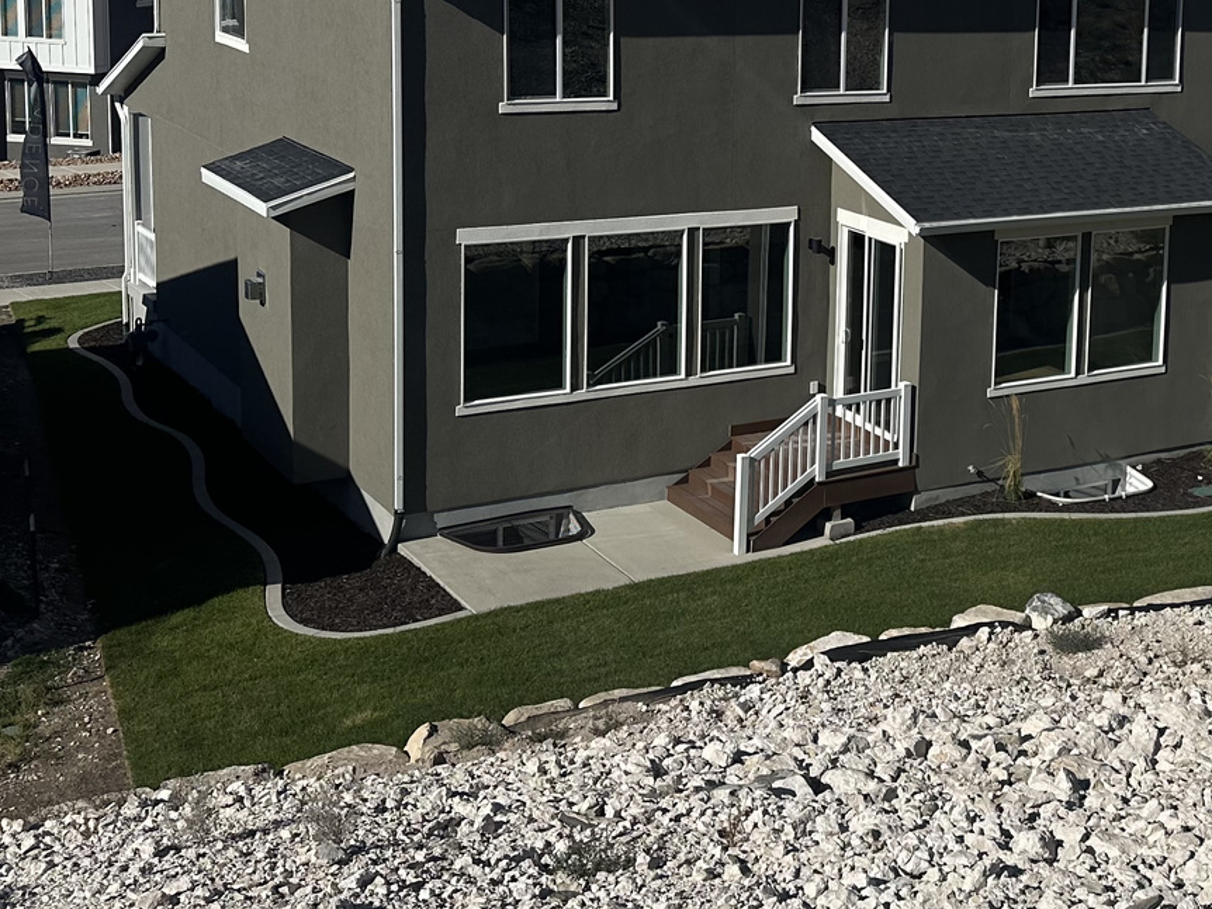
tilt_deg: -8.3
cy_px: 202
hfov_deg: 31.8
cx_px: 1142
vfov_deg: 25.3
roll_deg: -3.0
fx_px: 1996
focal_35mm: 57
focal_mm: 6.86
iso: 80
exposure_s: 1/10753
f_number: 1.78
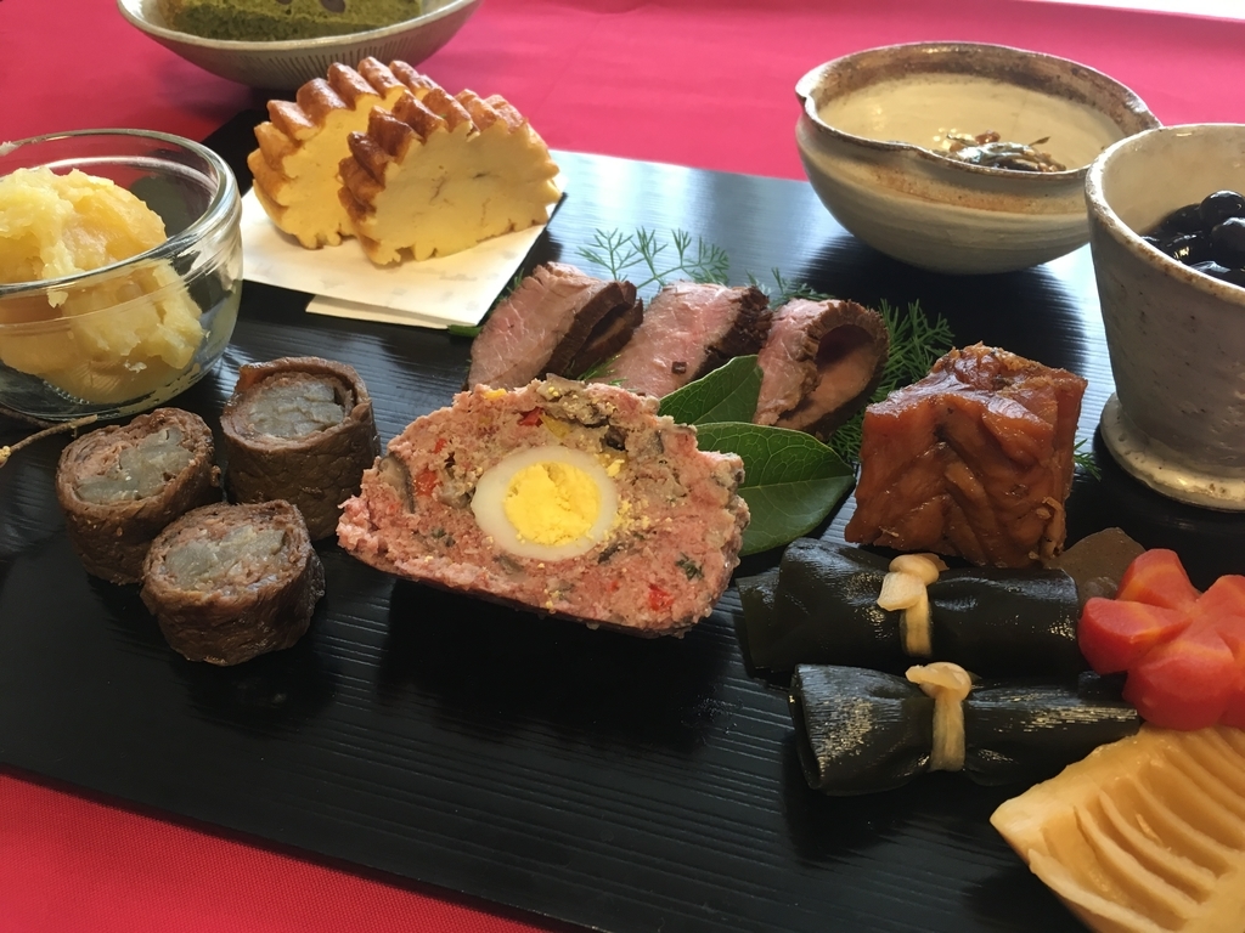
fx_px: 1043
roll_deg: -0.5
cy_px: 466
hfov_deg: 61.7
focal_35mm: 29
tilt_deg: -40.2
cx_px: 622
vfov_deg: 48.2
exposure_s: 1/30
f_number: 2.2
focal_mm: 4.15
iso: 80
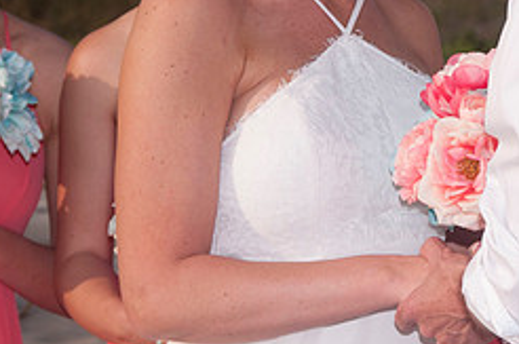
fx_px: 4835
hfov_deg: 6.1
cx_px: 483
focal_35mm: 336
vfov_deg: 4.1
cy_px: -1
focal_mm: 95
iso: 100
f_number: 11
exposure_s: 1/250
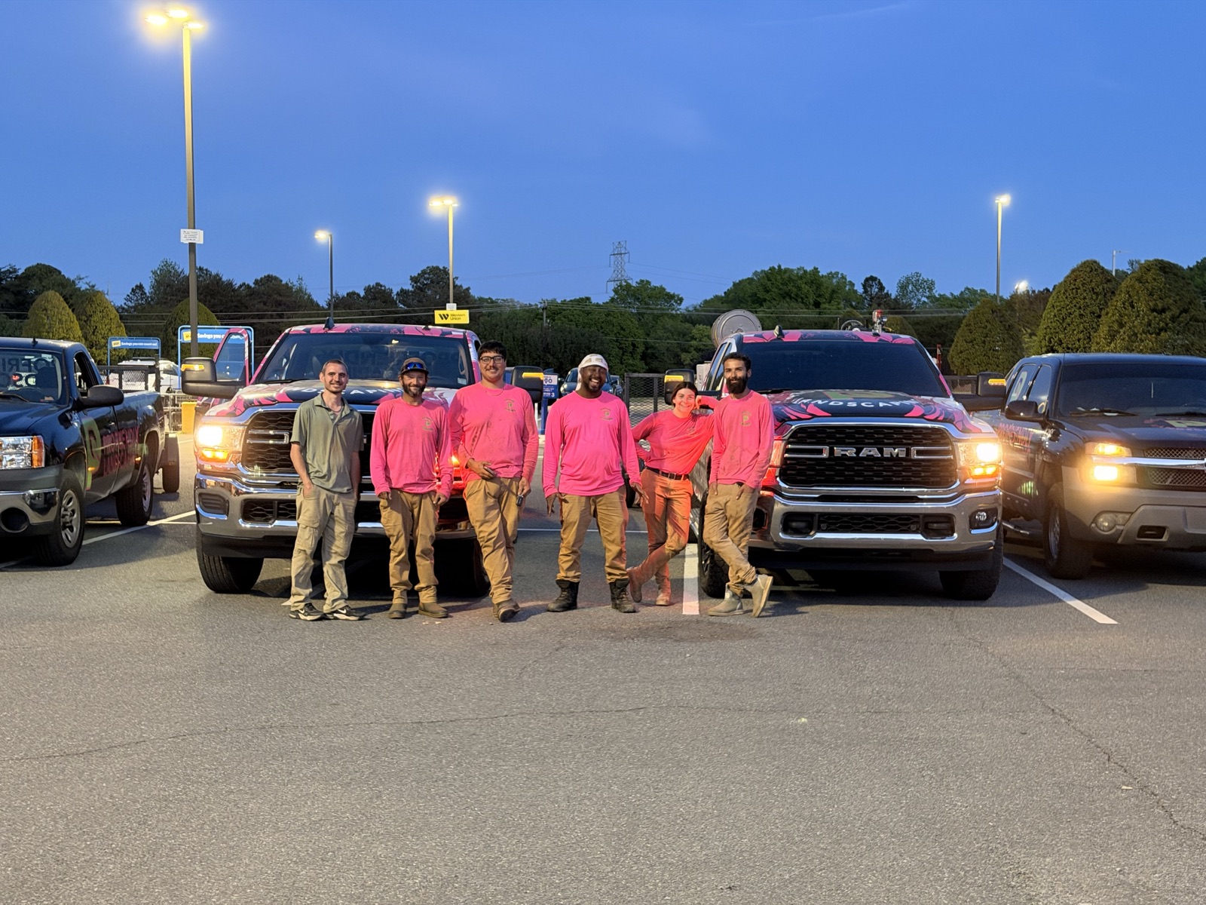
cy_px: 452
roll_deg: +0.3
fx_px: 1672
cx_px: 603
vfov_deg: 30.3
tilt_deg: -3.7
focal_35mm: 48
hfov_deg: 39.7
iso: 500
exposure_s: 1/34
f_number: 1.78
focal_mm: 6.76
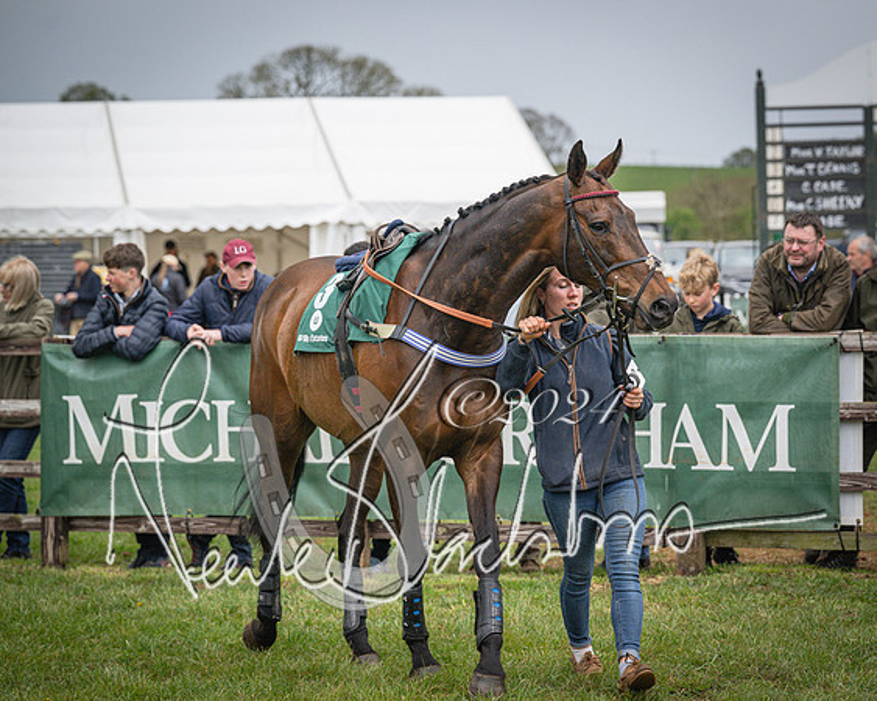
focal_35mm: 118
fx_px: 3068
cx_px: 526
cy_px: 350
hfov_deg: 16.3
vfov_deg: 13.0
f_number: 4.5
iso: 800
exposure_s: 1/5000
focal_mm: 105
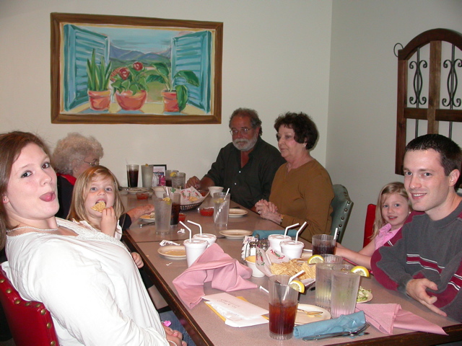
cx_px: 231
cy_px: 173
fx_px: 561
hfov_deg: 44.8
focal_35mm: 42
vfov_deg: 34.3
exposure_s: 1/60
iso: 200
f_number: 2.7
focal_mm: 8.7
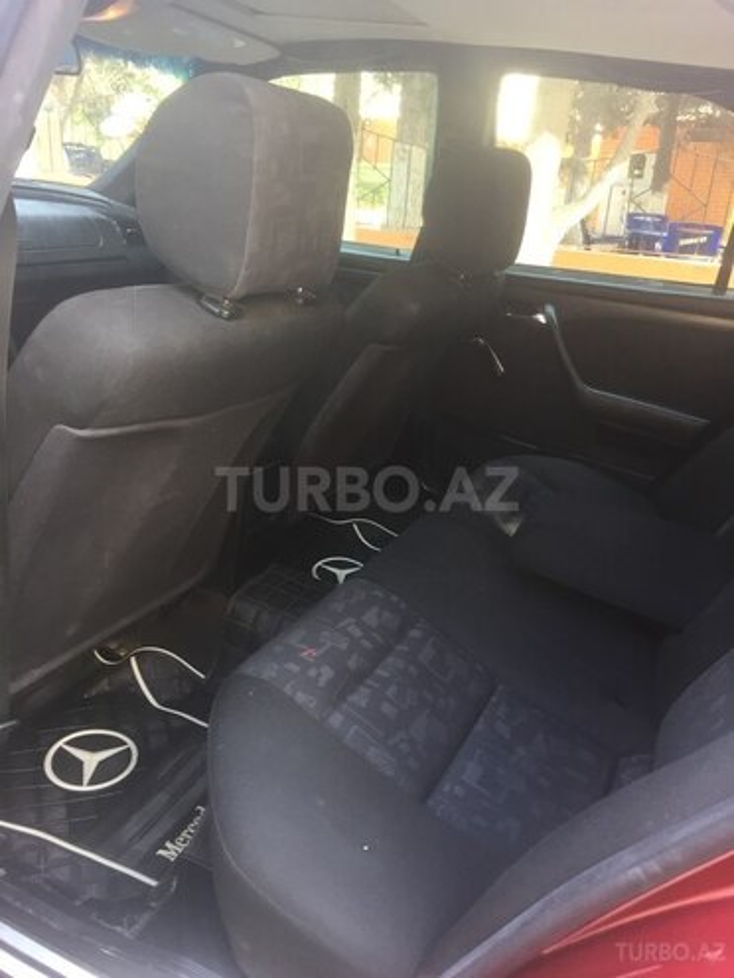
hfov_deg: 48.2
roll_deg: -2.2
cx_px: 367
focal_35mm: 29
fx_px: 820
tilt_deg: -19.6
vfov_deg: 61.7
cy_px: 489
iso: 40
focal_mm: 4.15
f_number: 2.2
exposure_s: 1/33
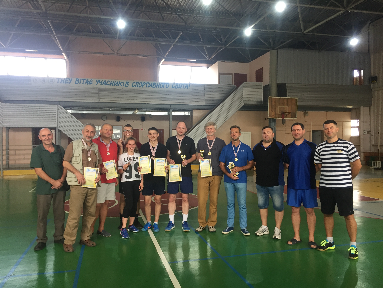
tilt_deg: -1.6
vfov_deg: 48.2
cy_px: 144
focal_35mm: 29
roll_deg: +0.6
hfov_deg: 61.7
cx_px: 192
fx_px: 321
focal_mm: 4.15
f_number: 2.2
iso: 50
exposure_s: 1/33
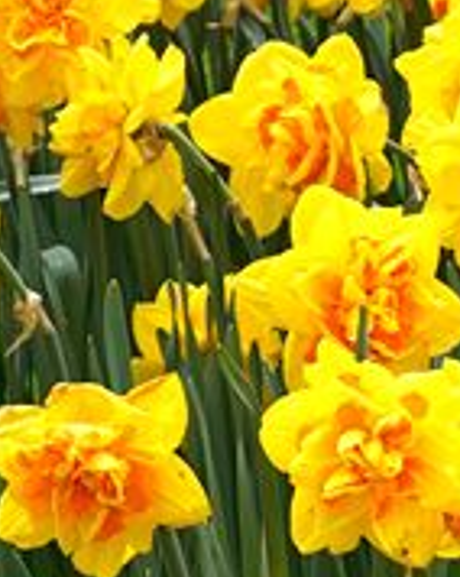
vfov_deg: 7.5
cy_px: 937
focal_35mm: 253
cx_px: 1059
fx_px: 4313
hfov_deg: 5.9
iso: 100
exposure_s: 1/100
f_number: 5.6
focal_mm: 24
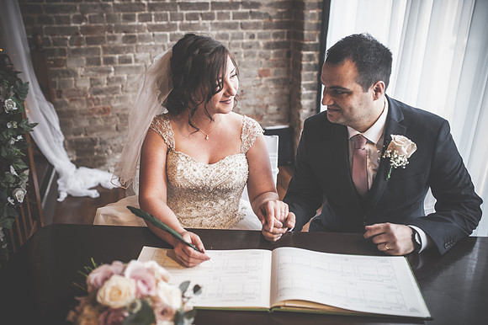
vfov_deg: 37.8
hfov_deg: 54.5
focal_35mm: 35
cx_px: 244
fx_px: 474
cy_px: 162
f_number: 2.5
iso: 400
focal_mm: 35
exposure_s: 1/125
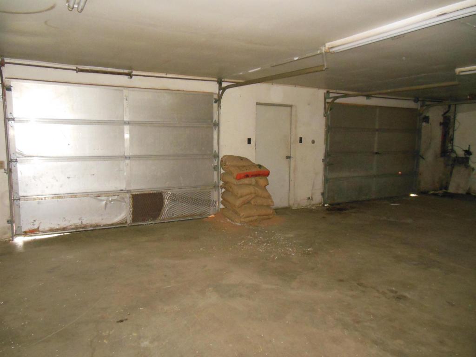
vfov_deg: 54.9
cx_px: 238
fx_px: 344
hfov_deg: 69.4
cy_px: 178
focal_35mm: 25
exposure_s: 1/25
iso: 1000
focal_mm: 4.5
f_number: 3.2
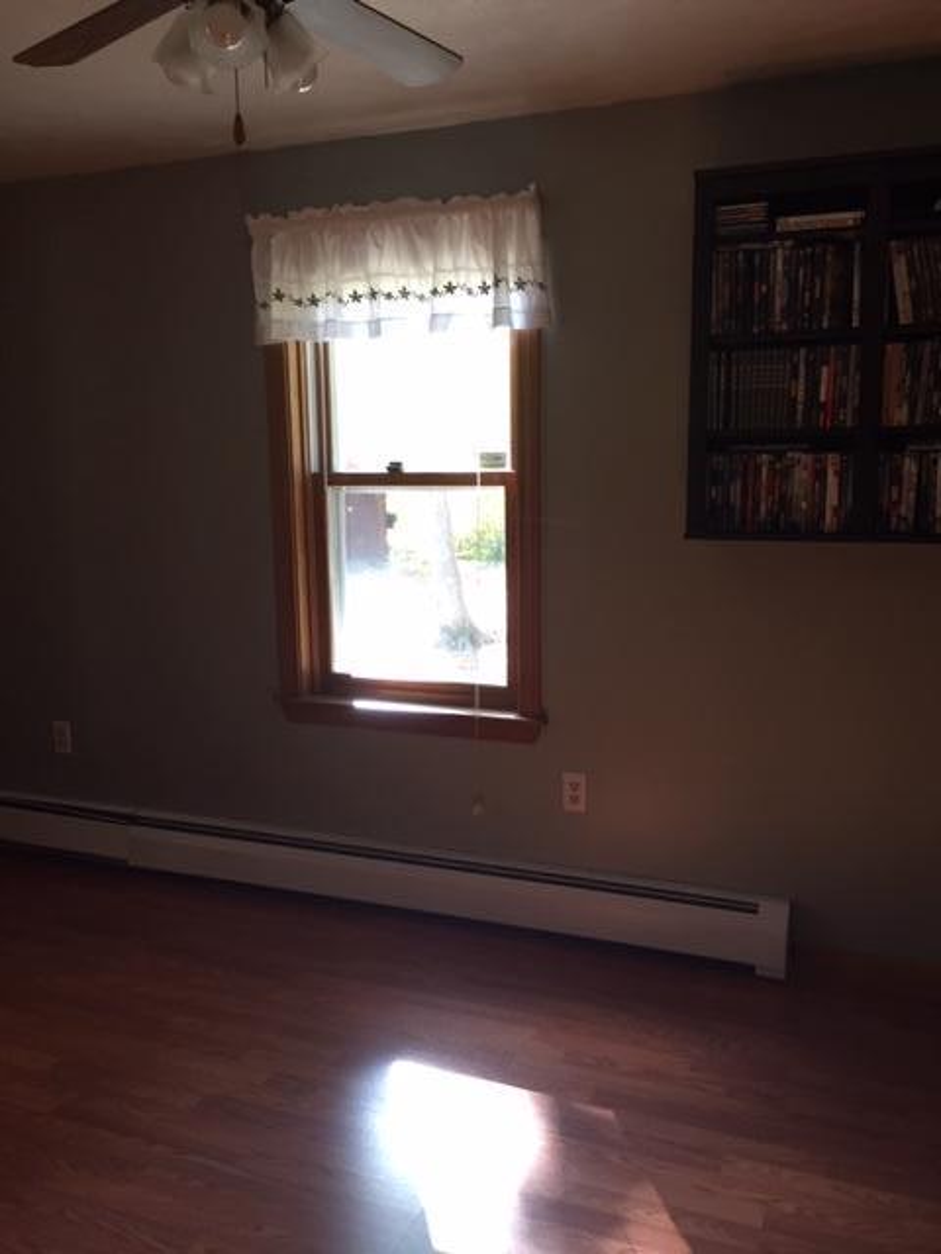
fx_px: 1051
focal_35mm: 29
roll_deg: +0.9
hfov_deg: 48.2
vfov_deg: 61.7
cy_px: 627
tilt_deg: -9.5
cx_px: 470
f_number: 2.2
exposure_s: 1/30
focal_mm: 4.15
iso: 50
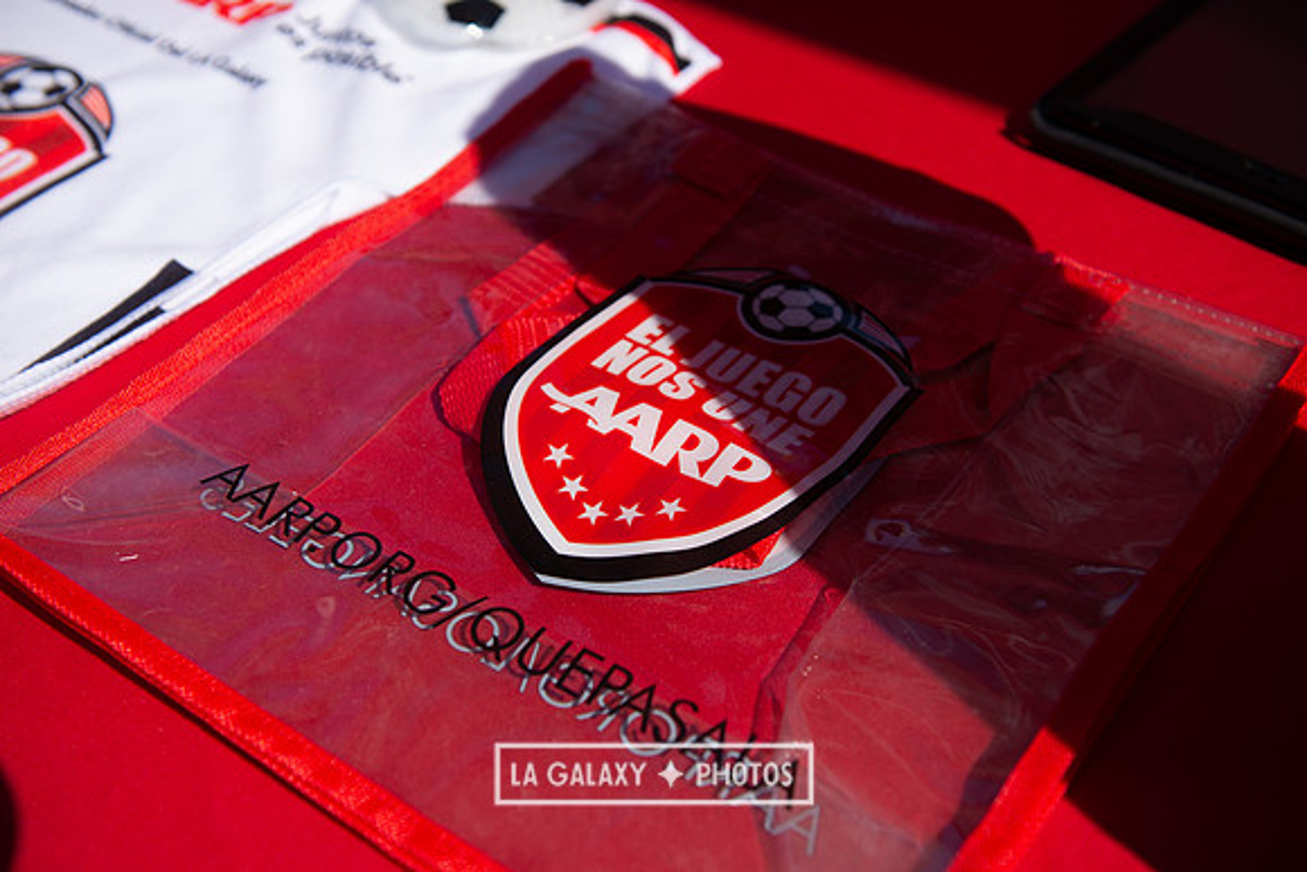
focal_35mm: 48
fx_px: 1743
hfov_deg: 41.1
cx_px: 654
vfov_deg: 28.1
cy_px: 436
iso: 200
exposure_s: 1/4000
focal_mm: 48
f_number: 4
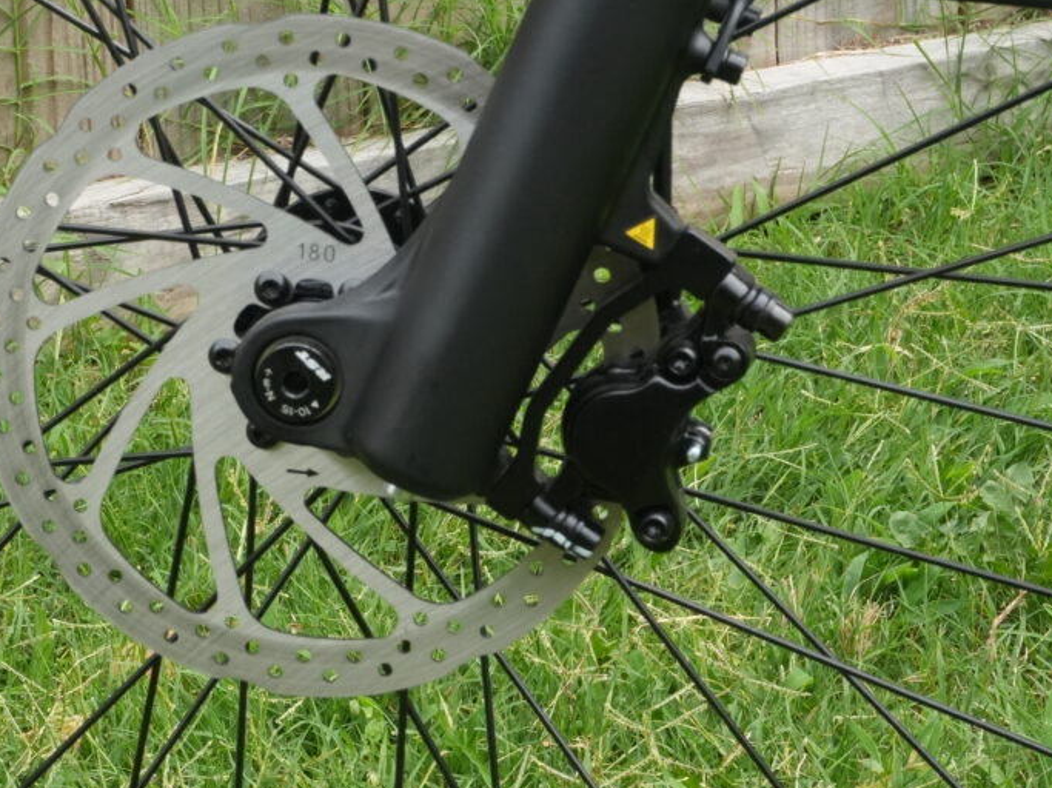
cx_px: 347
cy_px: 354
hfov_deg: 19.8
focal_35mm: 99
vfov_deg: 15.0
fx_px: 3003
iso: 1600
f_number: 16
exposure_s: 1/125
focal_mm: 39
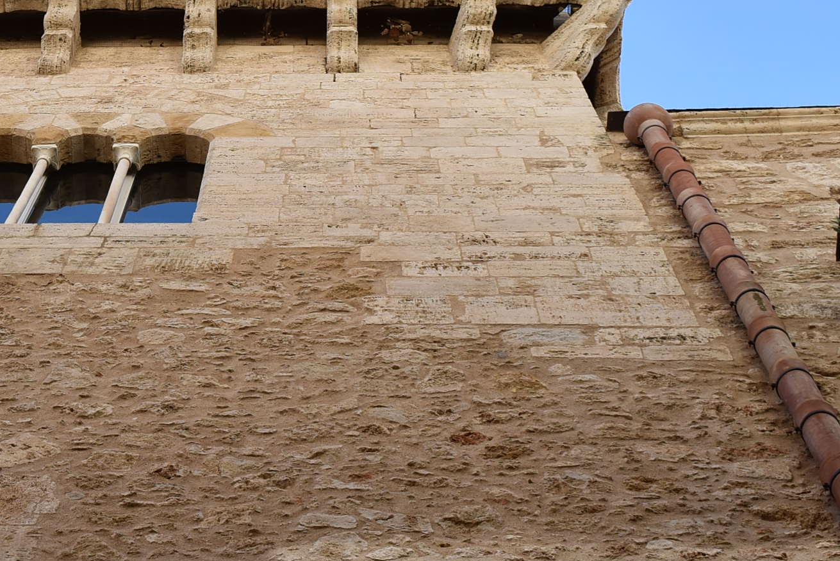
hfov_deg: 22.4
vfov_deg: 15.4
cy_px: 220
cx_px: 108
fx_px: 2078
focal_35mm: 89
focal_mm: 26
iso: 200
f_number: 9
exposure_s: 1/320
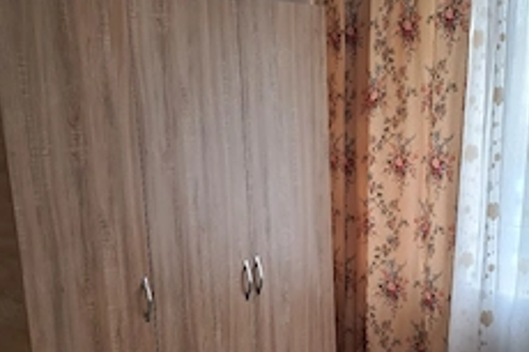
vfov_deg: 27.7
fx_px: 690
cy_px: 308
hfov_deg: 41.9
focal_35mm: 47
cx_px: 267
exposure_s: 1/50
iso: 200
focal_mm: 5.4
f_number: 1.8
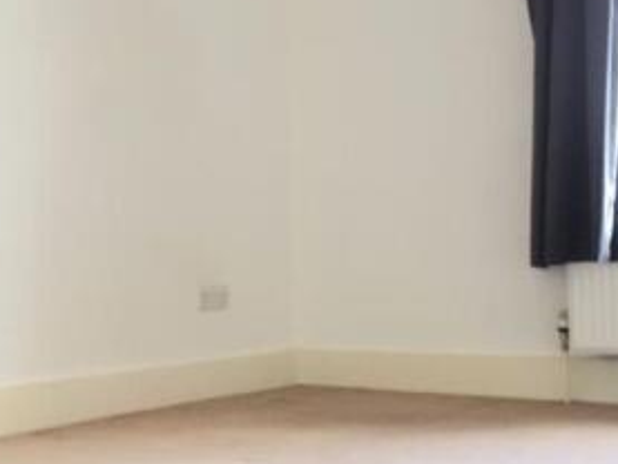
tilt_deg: +0.2
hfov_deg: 31.7
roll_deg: +1.4
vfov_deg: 24.0
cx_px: 329
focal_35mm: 61
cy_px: 273
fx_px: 1090
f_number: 2.2
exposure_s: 1/33
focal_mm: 4.15
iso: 50
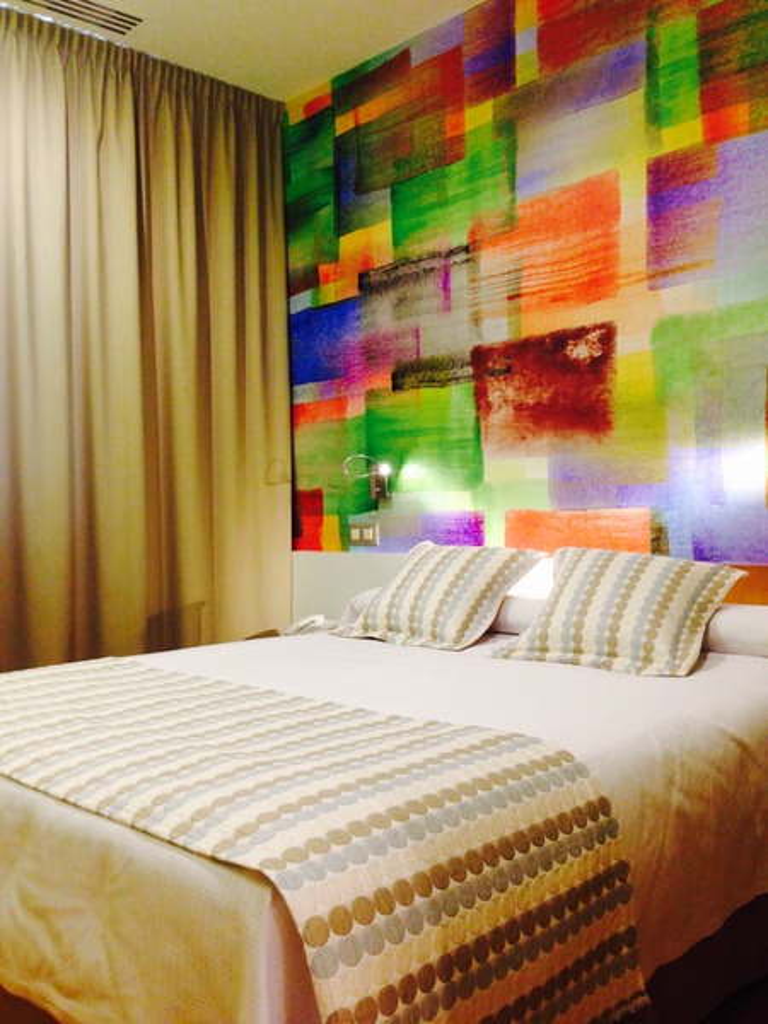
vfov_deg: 55.4
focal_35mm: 33
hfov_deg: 42.9
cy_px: 512
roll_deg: +0.0
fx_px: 976
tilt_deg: +1.4
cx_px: 384
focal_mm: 4.12
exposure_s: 1/20
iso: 160
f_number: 2.4
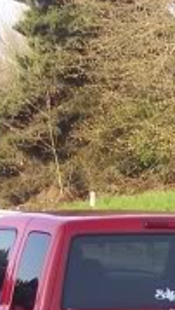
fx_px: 1564
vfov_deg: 11.1
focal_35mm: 190
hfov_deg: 6.2
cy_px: 384
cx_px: 362
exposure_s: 1/250
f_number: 3.4
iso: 100
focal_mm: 8
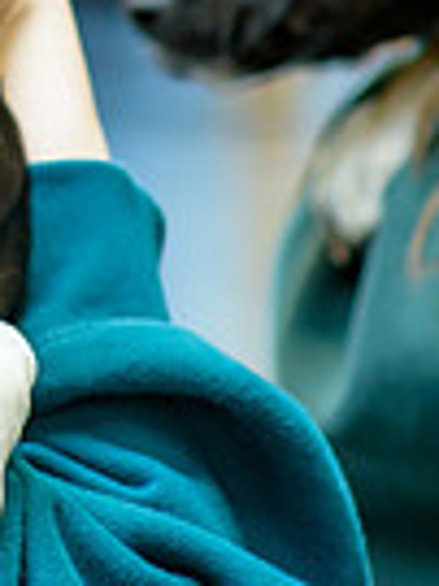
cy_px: -171
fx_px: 5945
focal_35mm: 351
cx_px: -317
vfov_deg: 5.6
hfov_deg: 4.2
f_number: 2.2
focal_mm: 85
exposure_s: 1/125
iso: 800
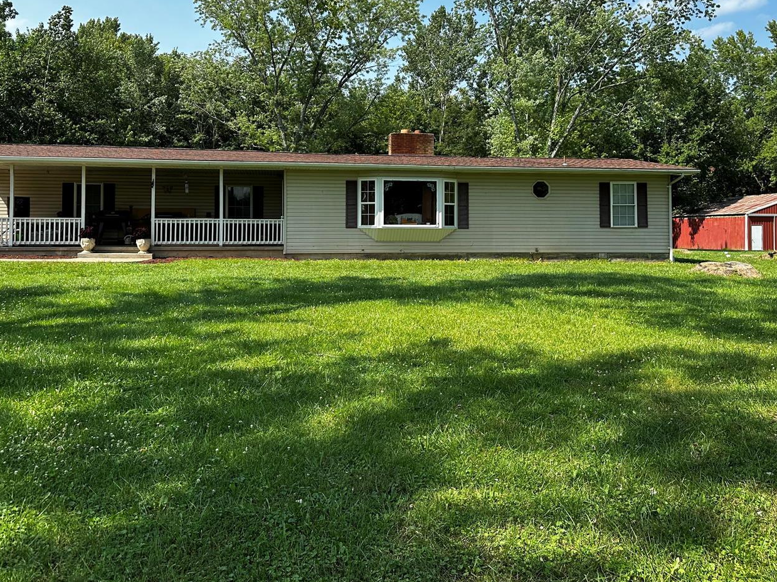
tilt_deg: +1.5
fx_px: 696
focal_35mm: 31
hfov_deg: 58.4
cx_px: 389
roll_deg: +0.5
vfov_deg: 45.0
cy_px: 211
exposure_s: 1/2203
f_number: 1.78
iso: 80
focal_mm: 6.86
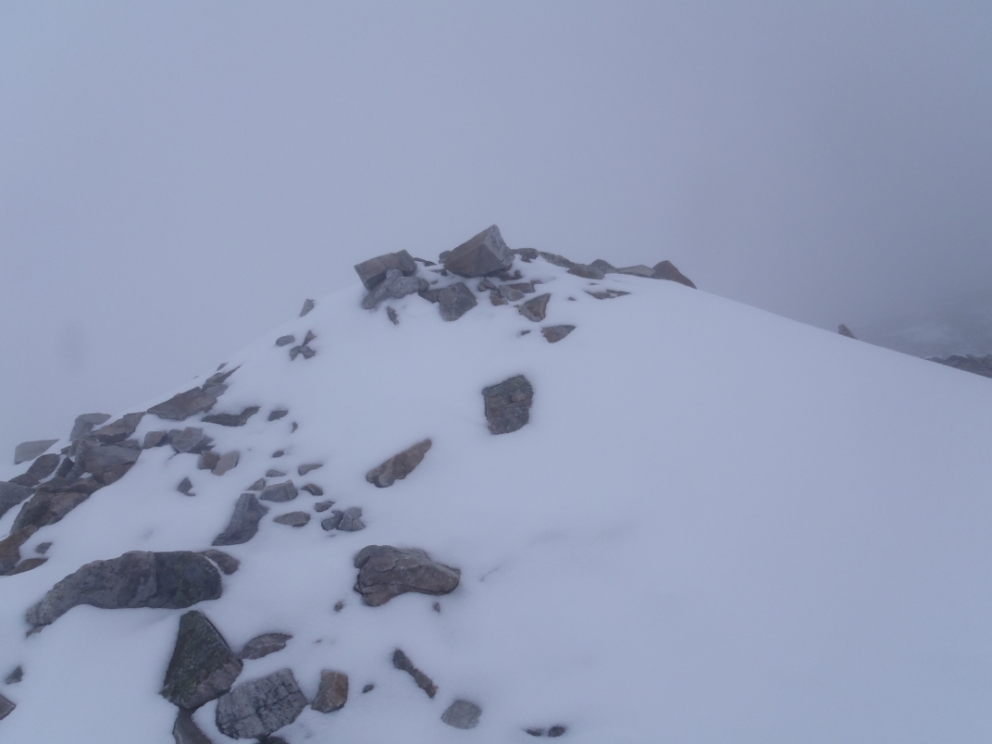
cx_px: 496
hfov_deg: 63.4
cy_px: 372
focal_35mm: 28
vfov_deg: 49.7
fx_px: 802
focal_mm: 5
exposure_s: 1/1000
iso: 80
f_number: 5.6
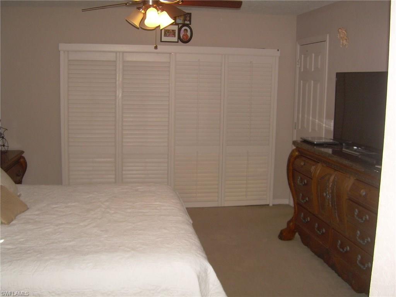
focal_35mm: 38
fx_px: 435
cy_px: 148
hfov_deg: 49.0
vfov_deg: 37.7
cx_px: 198
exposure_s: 1/60
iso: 130
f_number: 2.8
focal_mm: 6.3
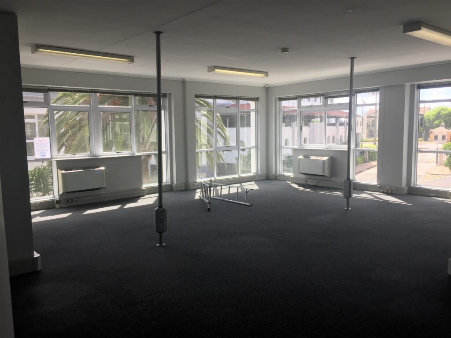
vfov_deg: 48.2
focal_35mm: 29
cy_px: 169
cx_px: 226
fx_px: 378
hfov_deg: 61.7
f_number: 2.2
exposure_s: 1/425
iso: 32
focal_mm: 4.15
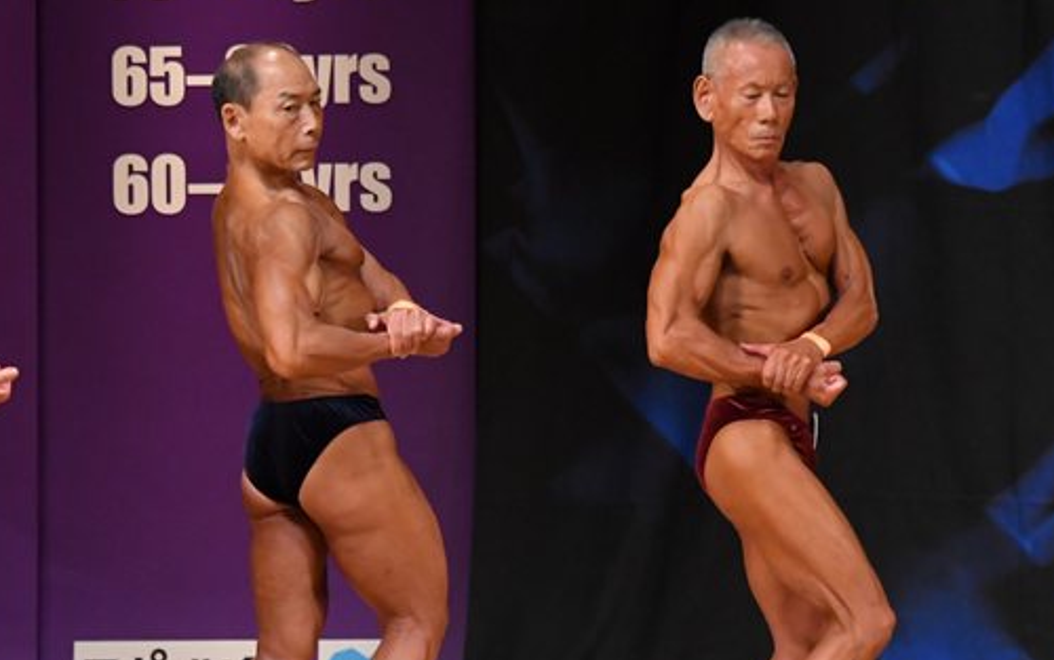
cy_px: 460
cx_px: 317
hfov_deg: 4.9
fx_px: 12242
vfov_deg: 3.1
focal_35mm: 426
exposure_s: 1/400
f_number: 5.6
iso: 4000
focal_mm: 180
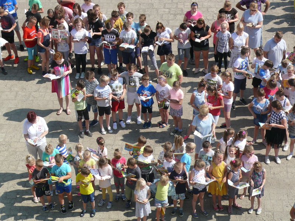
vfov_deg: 14.6
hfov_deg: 19.4
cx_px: 148
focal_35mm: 101
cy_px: 110
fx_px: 861
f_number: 5.6
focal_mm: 14.9
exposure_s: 1/400
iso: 100
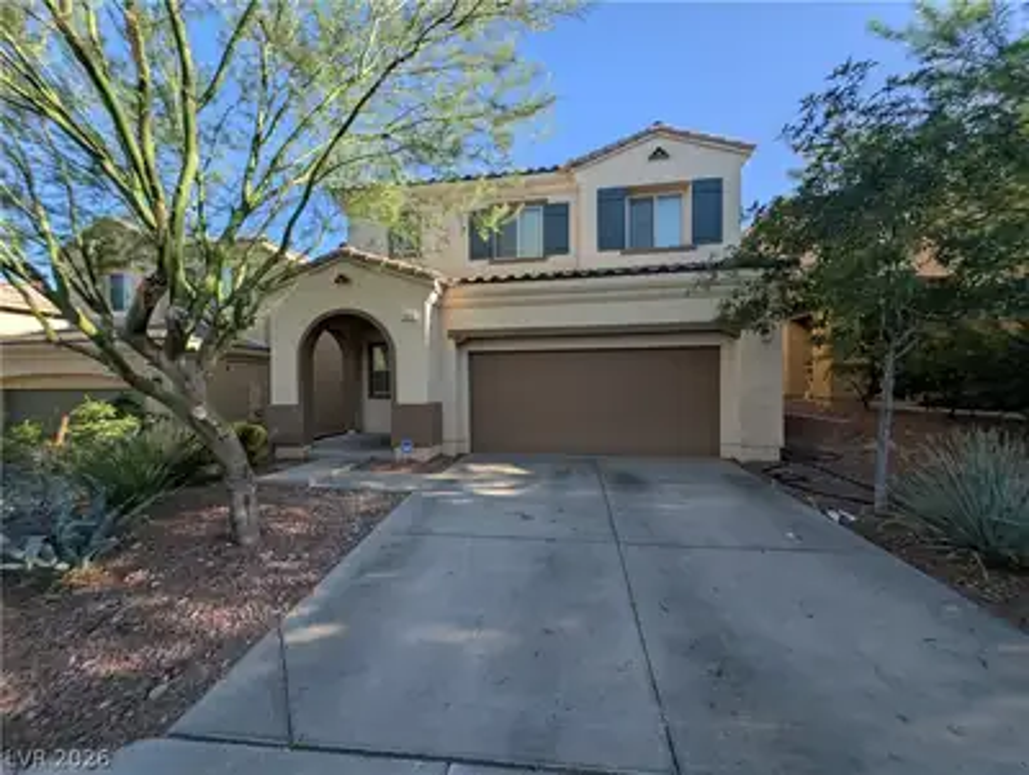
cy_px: 388
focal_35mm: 12
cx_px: 514
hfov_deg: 110.5
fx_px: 357
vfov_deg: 94.6
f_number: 1.95
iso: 36
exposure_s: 1/529
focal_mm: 2.23
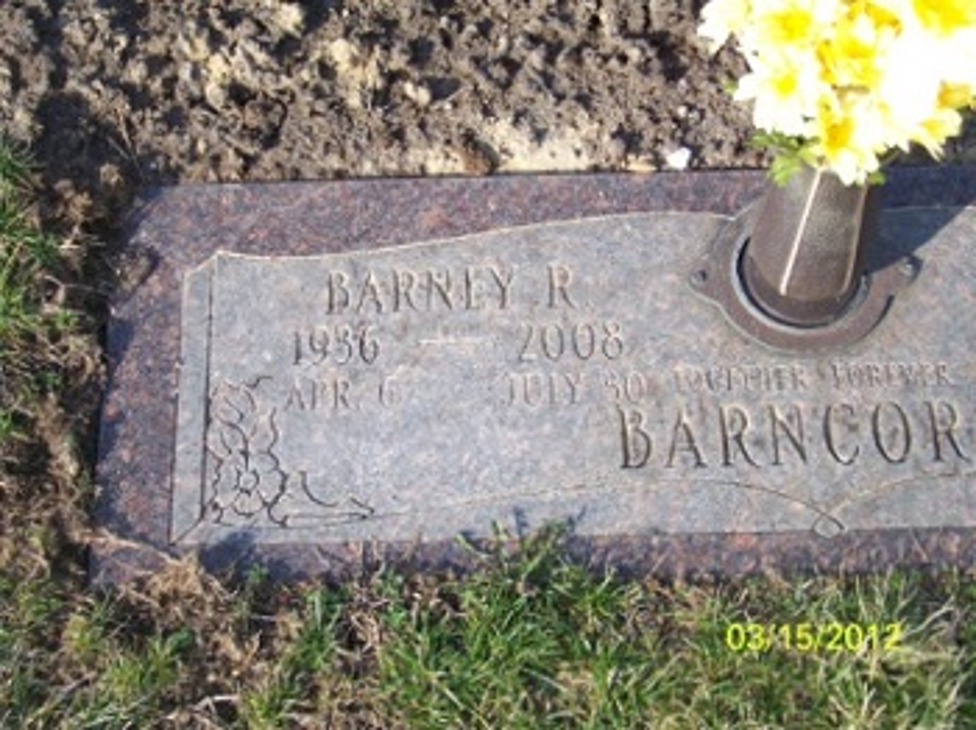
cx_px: 488
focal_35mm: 57
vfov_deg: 25.6
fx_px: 1606
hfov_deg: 33.8
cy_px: 365
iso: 64
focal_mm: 11.7
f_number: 3.2
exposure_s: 1/320
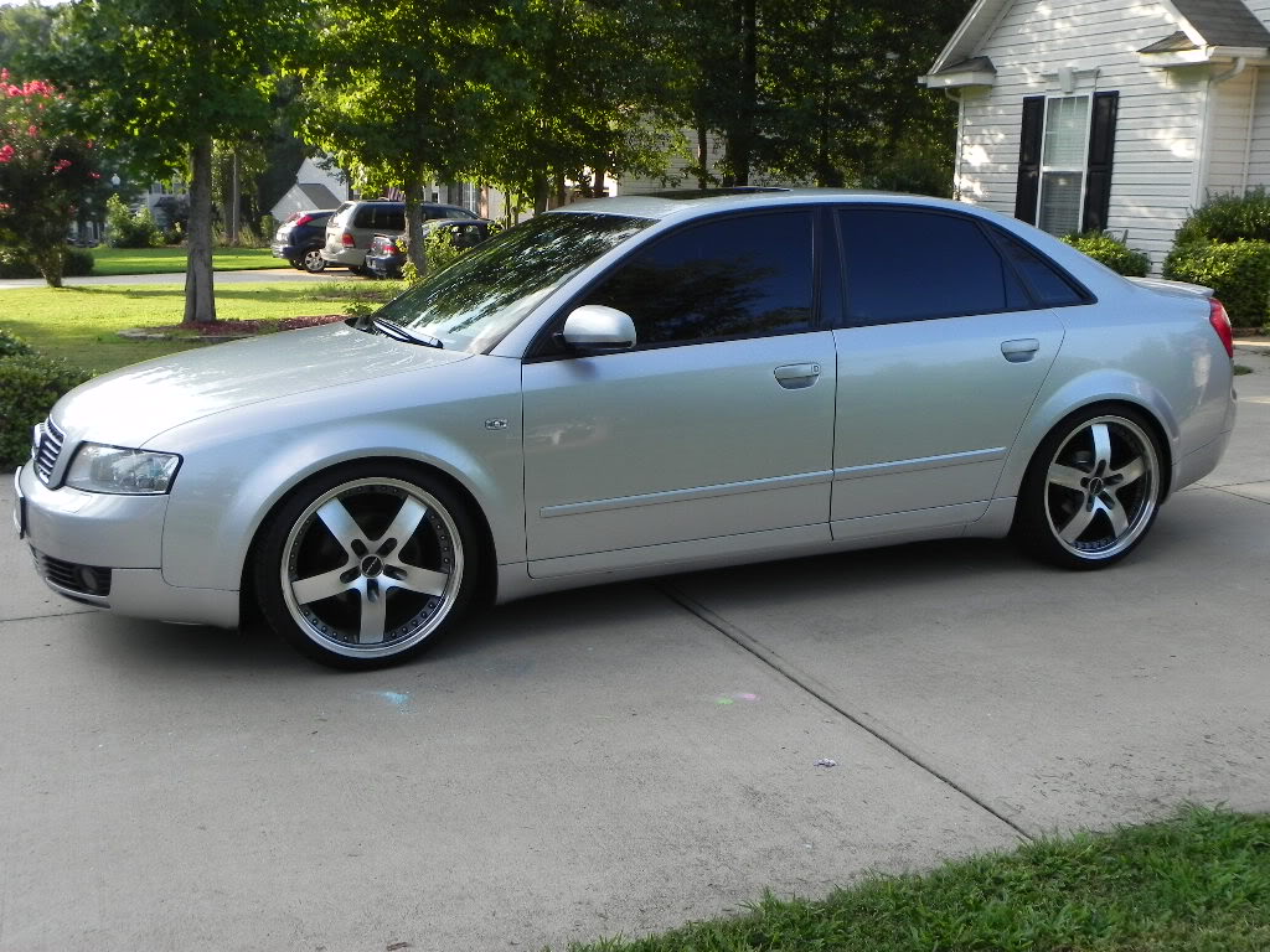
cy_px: 476
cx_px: 635
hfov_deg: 50.1
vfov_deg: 38.7
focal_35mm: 37
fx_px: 1357
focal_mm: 6.6
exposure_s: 1/178
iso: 160
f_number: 5
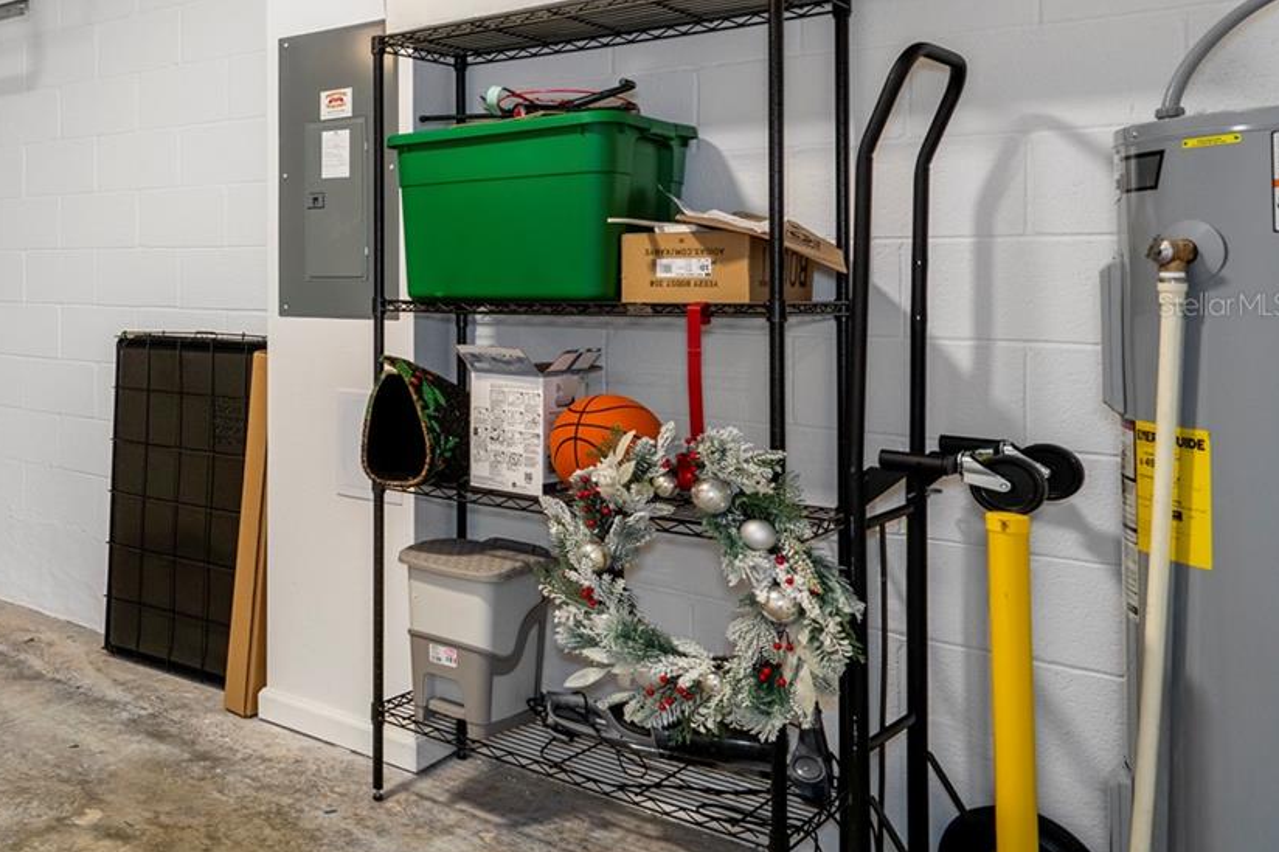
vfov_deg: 39.6
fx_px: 1172
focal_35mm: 33
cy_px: 304
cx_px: 54
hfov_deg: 48.9
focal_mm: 17
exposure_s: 1/5
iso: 320
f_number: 8
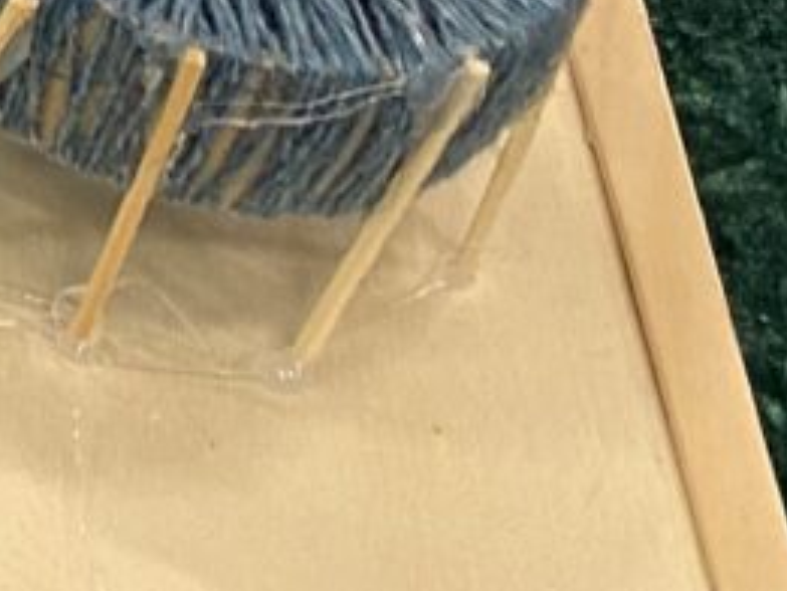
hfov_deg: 8.5
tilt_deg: -39.1
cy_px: -932
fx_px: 4344
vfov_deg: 7.2
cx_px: -1643
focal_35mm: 191
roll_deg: -1.7
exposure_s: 1/50
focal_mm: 4.25
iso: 125
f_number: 1.8
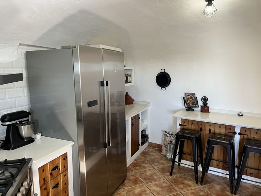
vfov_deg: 53.0
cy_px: 98
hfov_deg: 67.3
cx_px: 130
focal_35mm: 26
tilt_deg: -5.9
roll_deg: -0.2
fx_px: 196
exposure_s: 1/50
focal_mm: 5.1
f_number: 1.6
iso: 100
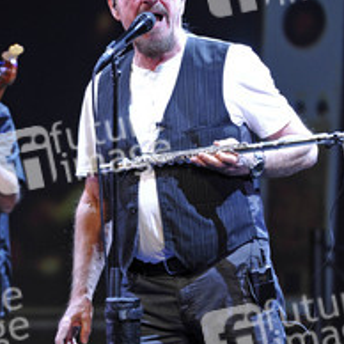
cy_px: 241
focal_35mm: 875
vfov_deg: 2.0
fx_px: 9838
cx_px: 132
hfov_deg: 2.0
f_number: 5.6
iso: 1600
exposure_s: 1/400
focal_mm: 500
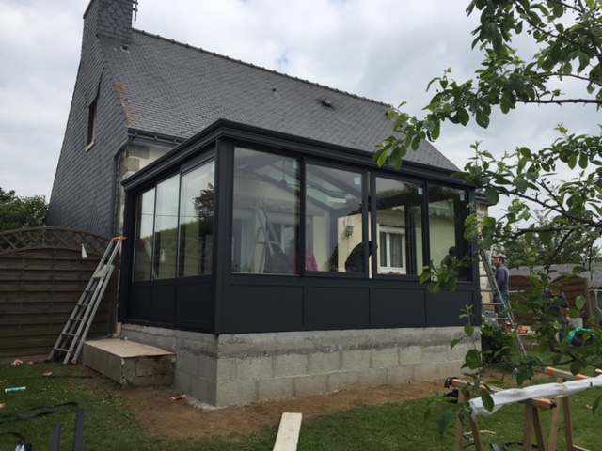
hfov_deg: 61.7
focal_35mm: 29
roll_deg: -1.5
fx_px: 504
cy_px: 226
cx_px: 301
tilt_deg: +9.8
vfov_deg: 48.2
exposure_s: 1/1799
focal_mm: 4.15
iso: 32
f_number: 2.2
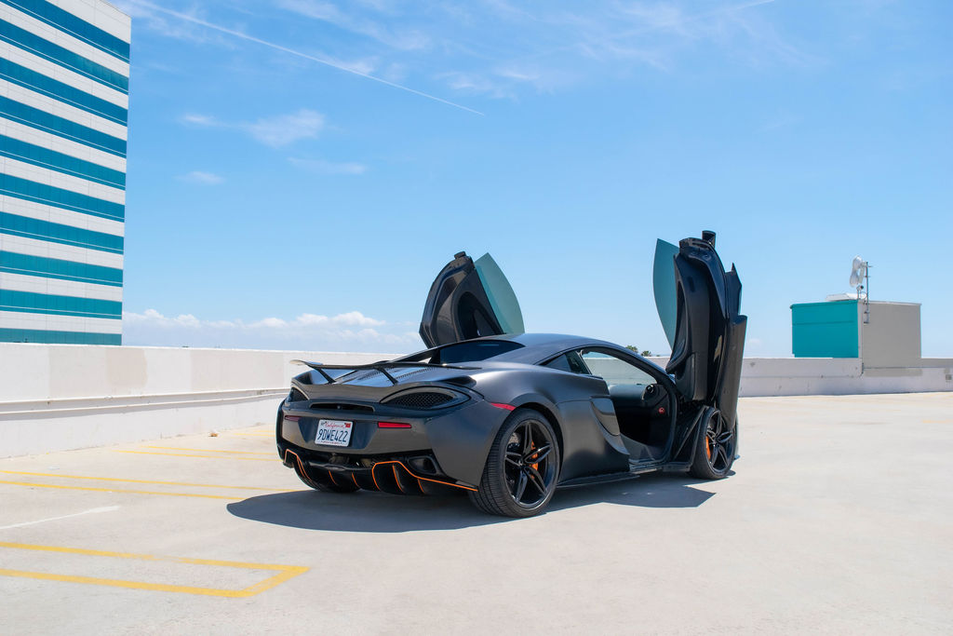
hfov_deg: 53.1
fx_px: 953
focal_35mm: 36
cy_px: 318
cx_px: 476
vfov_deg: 36.9
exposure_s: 1/2000
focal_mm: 24
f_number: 8
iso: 400
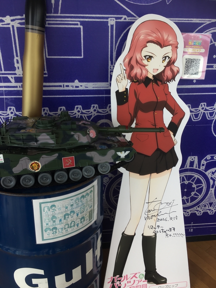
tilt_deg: -24.8
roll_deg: -0.2
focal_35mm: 29
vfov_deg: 61.7
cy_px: 144
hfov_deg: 48.2
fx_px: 241
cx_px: 108
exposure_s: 1/120
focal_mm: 4.15
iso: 25
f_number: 2.2
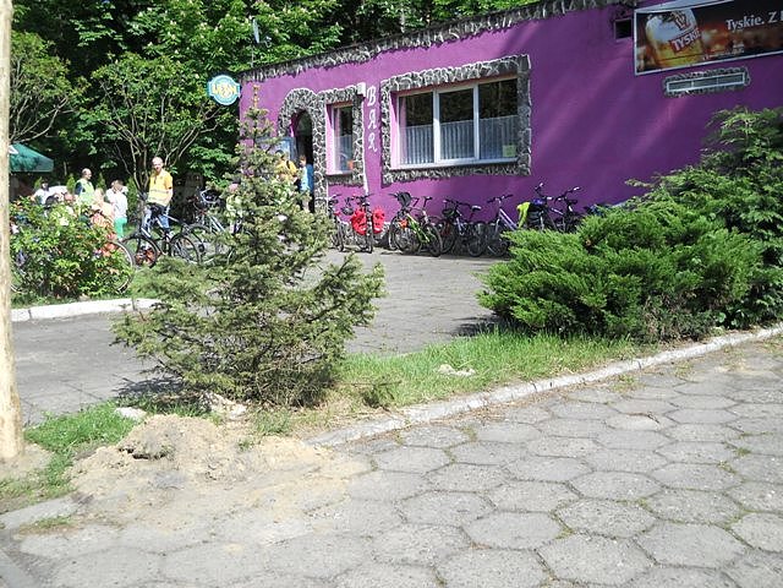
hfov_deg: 45.8
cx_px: 392
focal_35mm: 41
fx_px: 927
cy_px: 294
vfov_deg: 35.1
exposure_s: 1/200
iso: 80
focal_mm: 6.72
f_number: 5.5
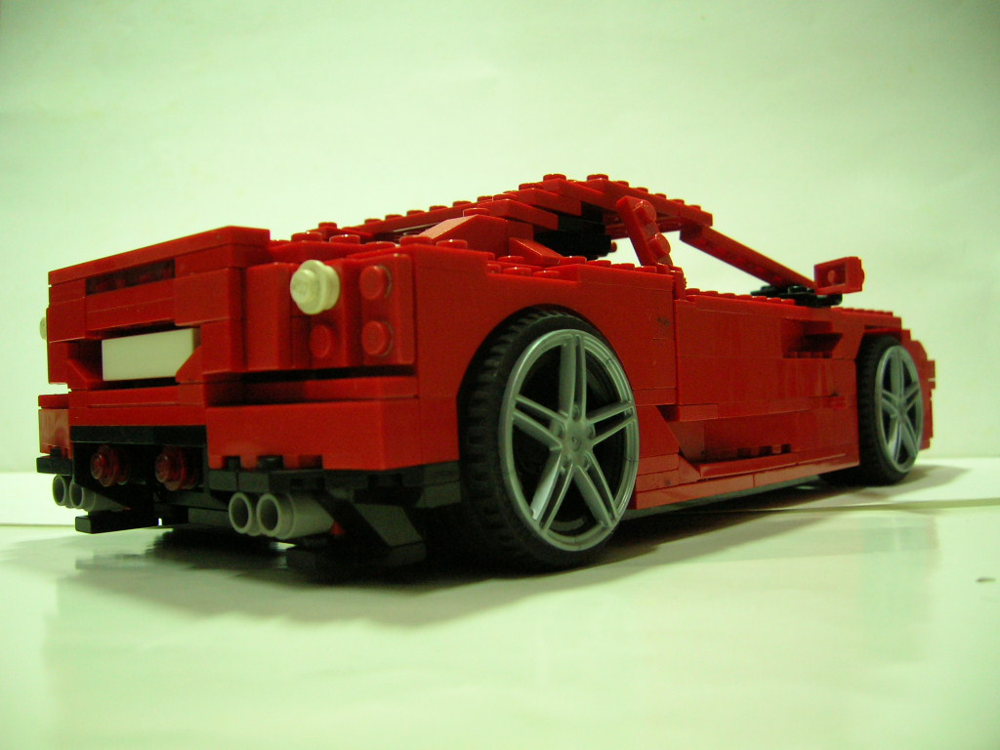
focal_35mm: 34
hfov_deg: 54.0
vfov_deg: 41.8
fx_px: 982
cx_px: 500
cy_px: 375
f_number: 2.9
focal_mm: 5.7
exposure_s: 1/4
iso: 146
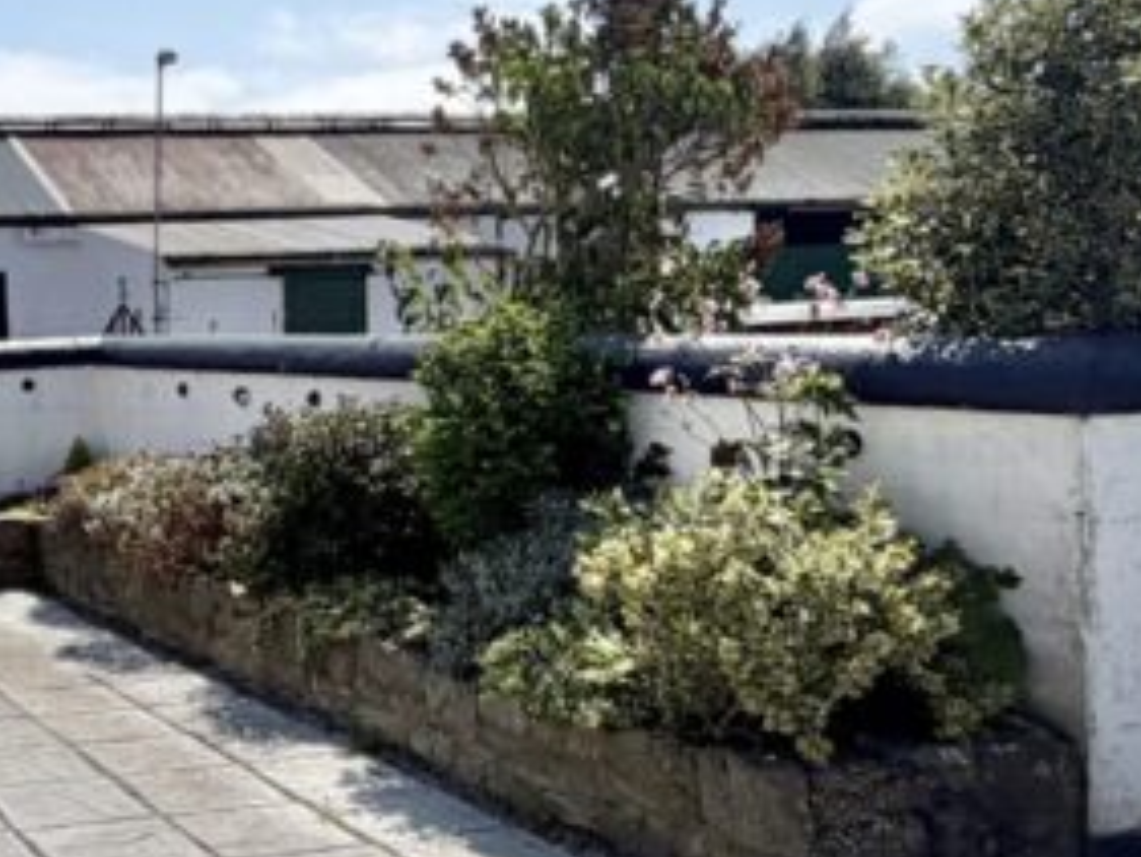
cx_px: 24
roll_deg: +3.3
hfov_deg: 34.4
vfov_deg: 28.6
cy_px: 402
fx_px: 1682
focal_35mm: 51
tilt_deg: -3.7
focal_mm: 2.22
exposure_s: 1/1656
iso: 20
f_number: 2.2
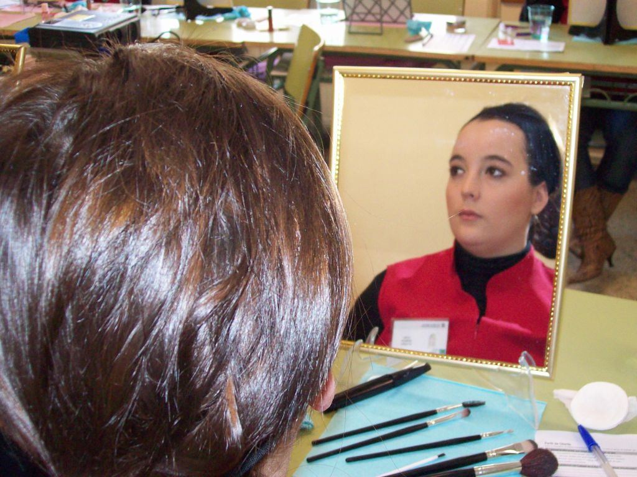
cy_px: 238
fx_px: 828
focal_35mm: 45
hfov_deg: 42.1
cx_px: 318
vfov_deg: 32.2
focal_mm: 7.6
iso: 200
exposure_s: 1/73.6
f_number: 3
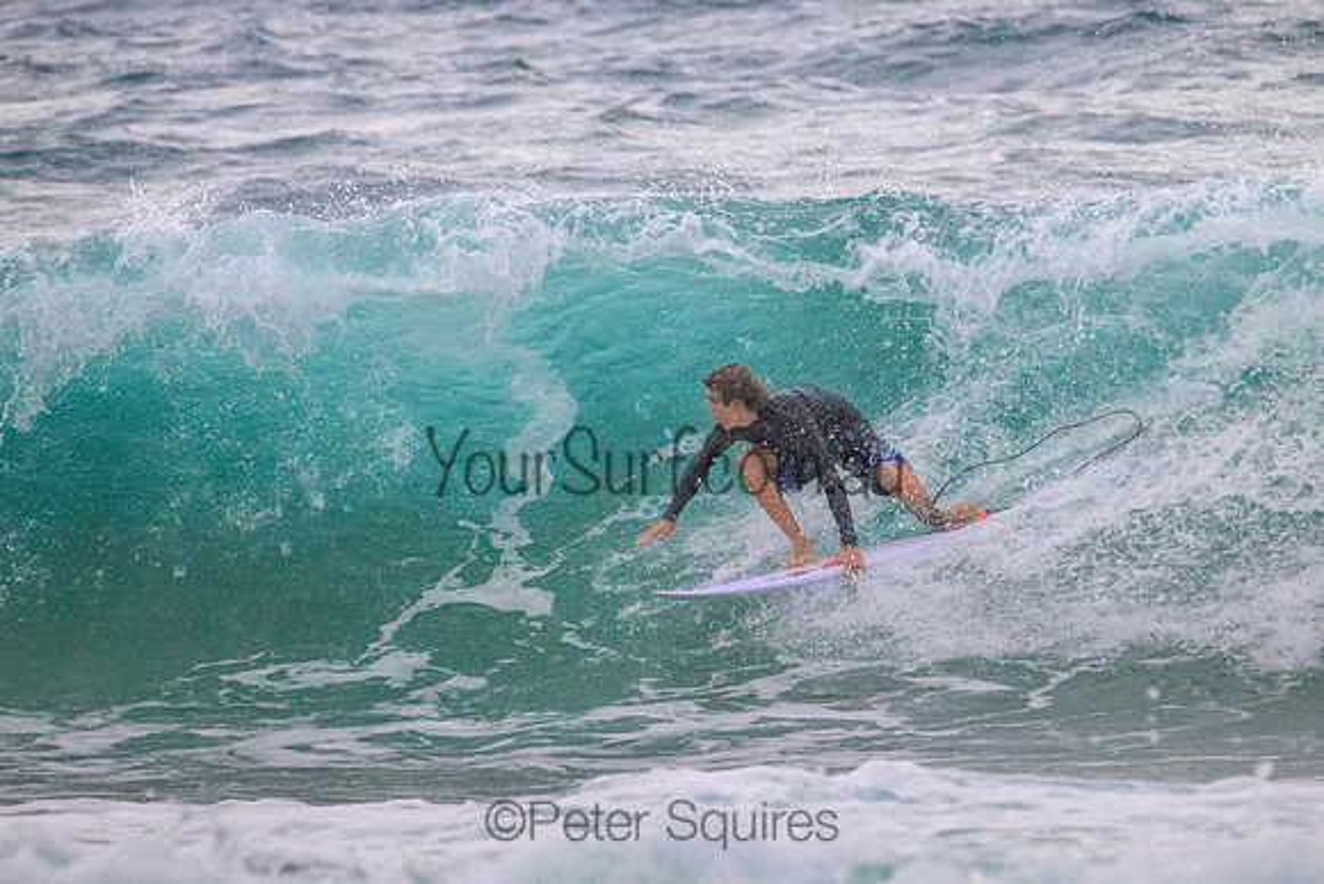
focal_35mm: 751
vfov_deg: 1.8
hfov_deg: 2.7
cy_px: 331
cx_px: 714
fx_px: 27625
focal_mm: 600
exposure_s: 1/2000
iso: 8000
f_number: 11
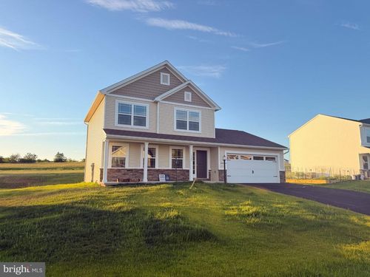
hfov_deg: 71.6
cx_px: 185
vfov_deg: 56.8
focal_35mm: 24
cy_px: 138
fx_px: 257
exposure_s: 1/858
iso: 100
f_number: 1.78
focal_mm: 6.76
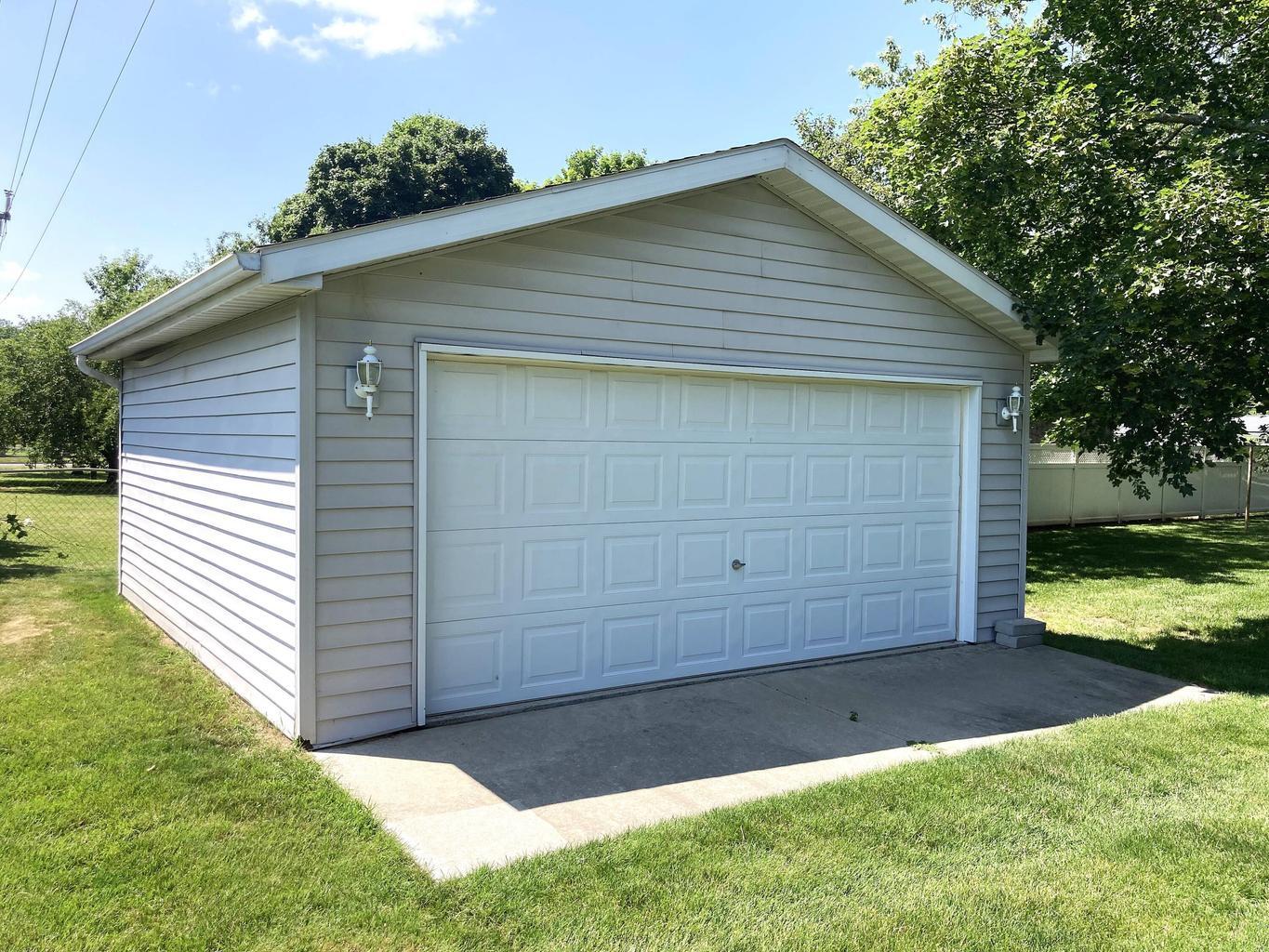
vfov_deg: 49.8
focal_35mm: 28
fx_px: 1027
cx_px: 634
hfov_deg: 63.4
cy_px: 476
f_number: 1.8
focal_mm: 3.99
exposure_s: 1/1200
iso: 20
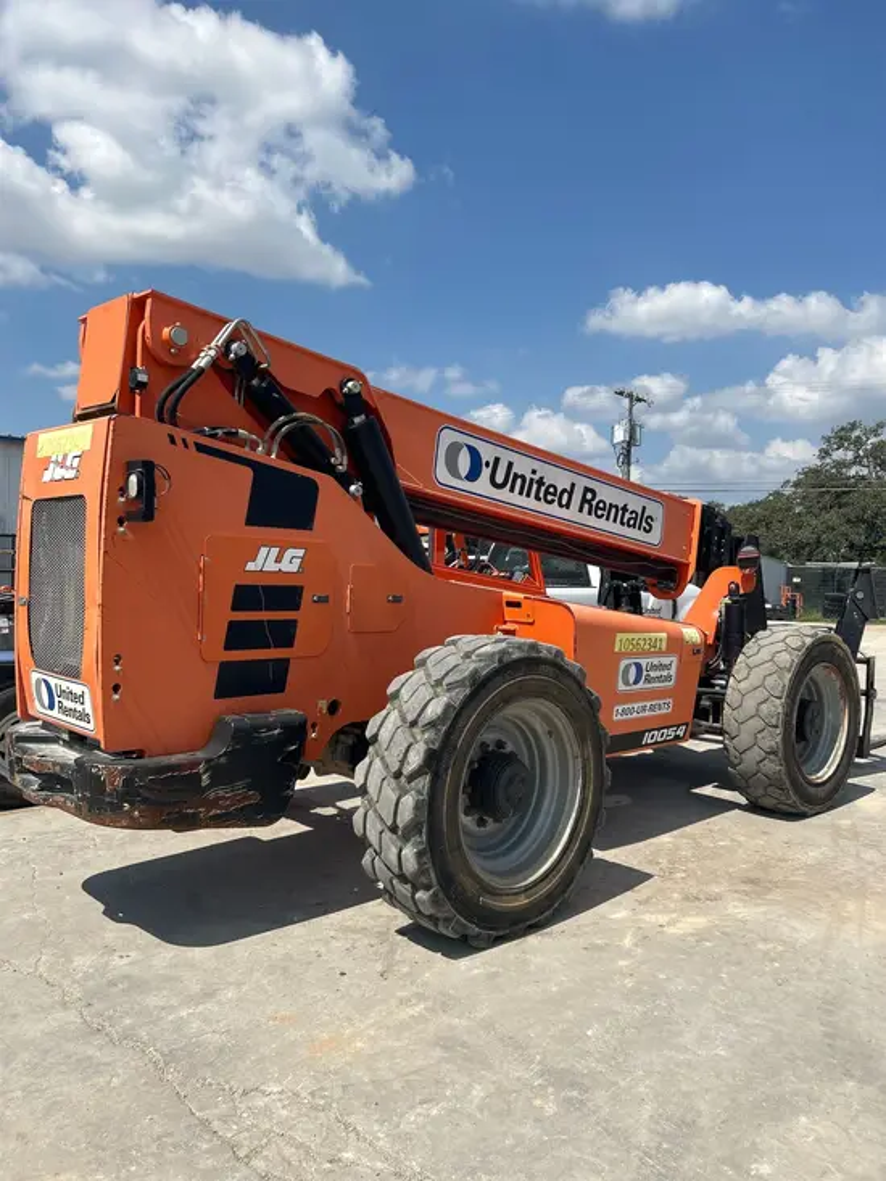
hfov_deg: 53.1
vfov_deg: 67.3
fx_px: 887
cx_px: 443
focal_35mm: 26
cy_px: 590
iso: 50
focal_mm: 5.7
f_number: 1.5
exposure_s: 1/5587
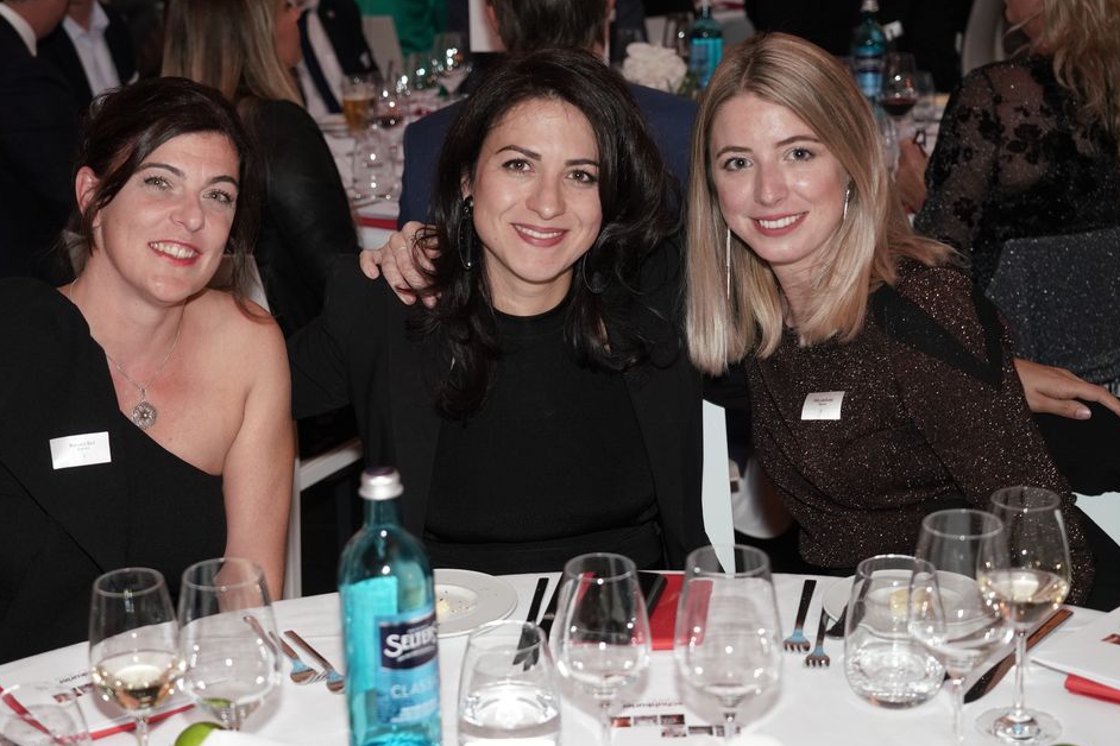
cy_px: 334
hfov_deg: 30.9
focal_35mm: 65
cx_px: 440
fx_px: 2022
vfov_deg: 20.9
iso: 1600
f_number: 4.5
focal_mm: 51
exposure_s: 1/80
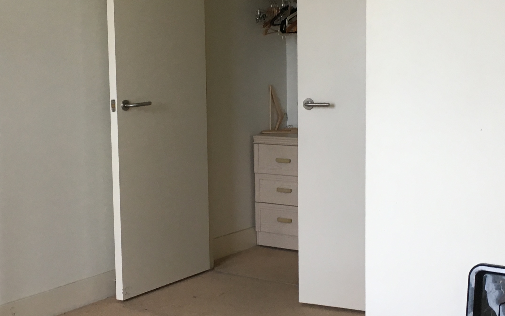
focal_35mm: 58
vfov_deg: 22.4
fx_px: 798
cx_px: 237
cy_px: 146
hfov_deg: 35.1
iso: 40
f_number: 2.2
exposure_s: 1/33
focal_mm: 4.15
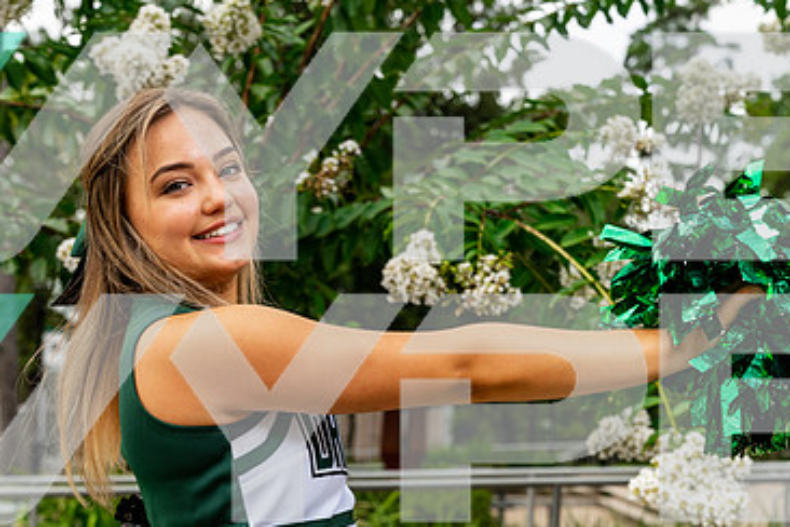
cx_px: 358
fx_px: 1668
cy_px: 409
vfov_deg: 17.8
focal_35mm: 76
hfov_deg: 26.6
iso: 100
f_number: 5
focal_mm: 48
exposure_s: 1/200
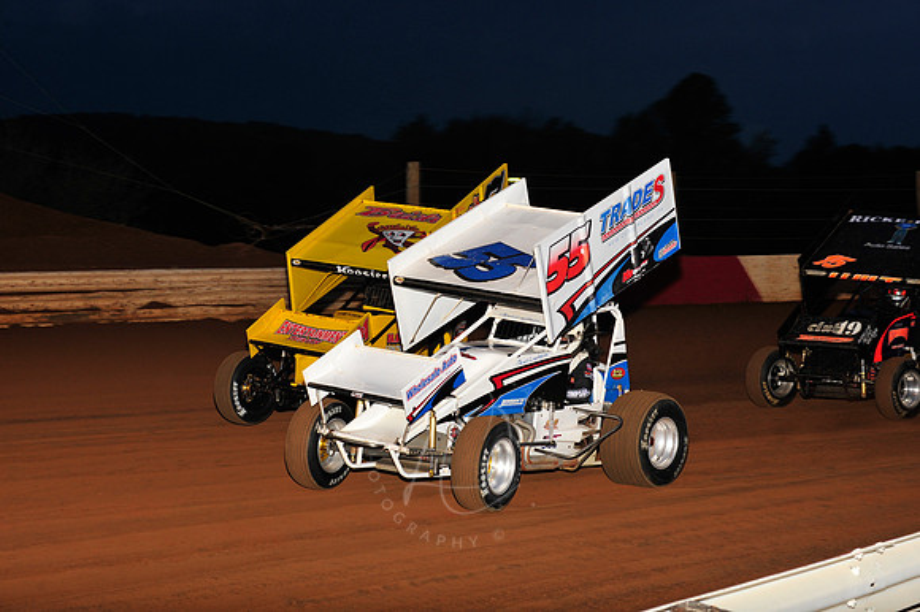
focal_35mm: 80
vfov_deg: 17.0
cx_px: 460
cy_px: 306
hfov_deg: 25.4
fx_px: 2043
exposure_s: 1/320
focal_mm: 80
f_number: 7.1
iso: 800
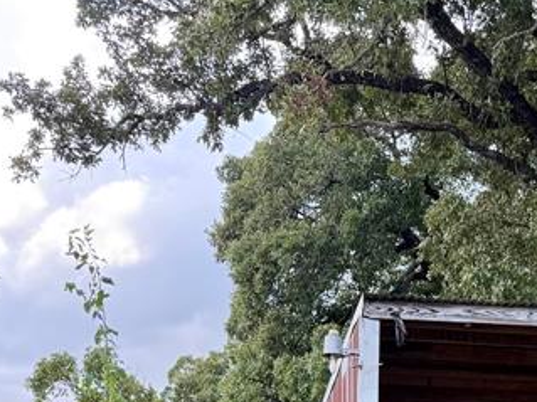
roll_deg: +0.9
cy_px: 641
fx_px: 1194
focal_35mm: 77
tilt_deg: -2.1
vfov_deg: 16.9
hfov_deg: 24.3
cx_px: 527
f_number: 1.78
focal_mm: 6.76
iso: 80
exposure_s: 1/275
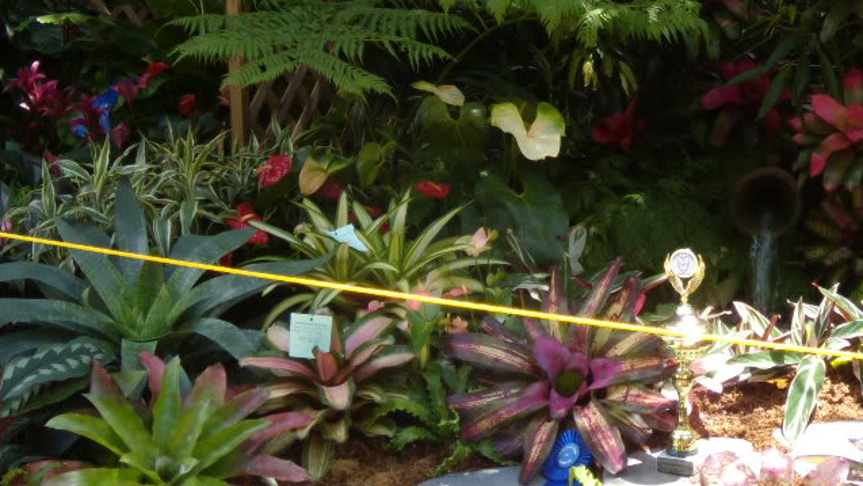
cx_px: 668
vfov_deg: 18.9
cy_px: 95
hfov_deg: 32.6
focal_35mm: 63
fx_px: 1442
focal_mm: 6.4
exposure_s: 1/125
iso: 125
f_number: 3.6
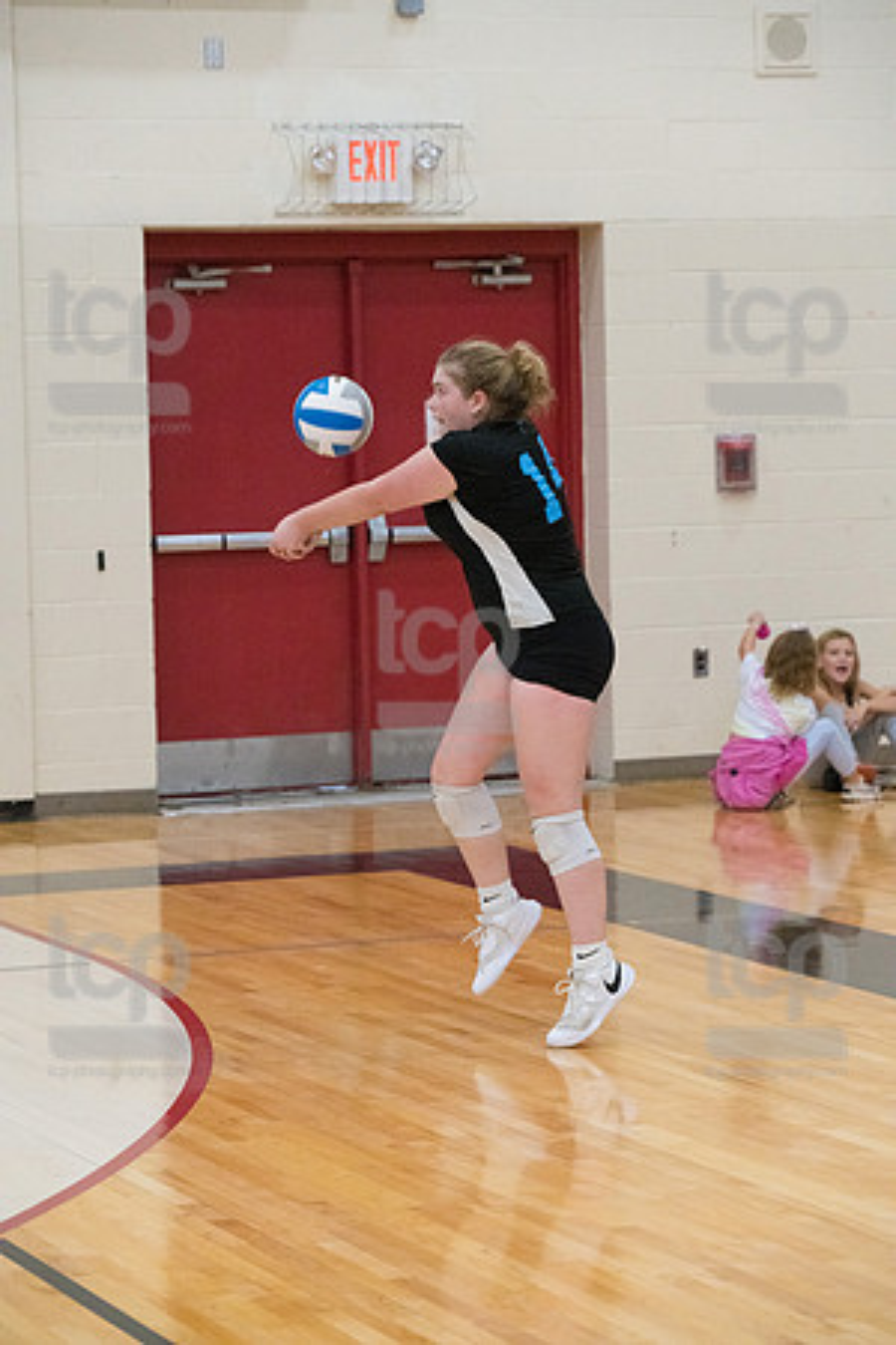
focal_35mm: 120
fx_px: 4480
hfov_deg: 11.4
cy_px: 672
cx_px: 448
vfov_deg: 17.1
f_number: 4.5
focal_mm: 120
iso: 6400
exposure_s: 1/1000
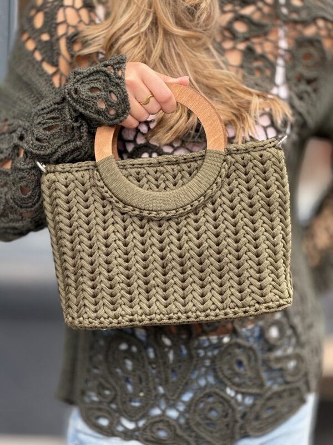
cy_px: 222
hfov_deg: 12.3
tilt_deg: -8.8
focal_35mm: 120
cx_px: 166
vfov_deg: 16.4
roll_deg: -2.8
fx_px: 1539
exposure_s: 1/99
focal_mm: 15.66
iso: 64
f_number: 2.8
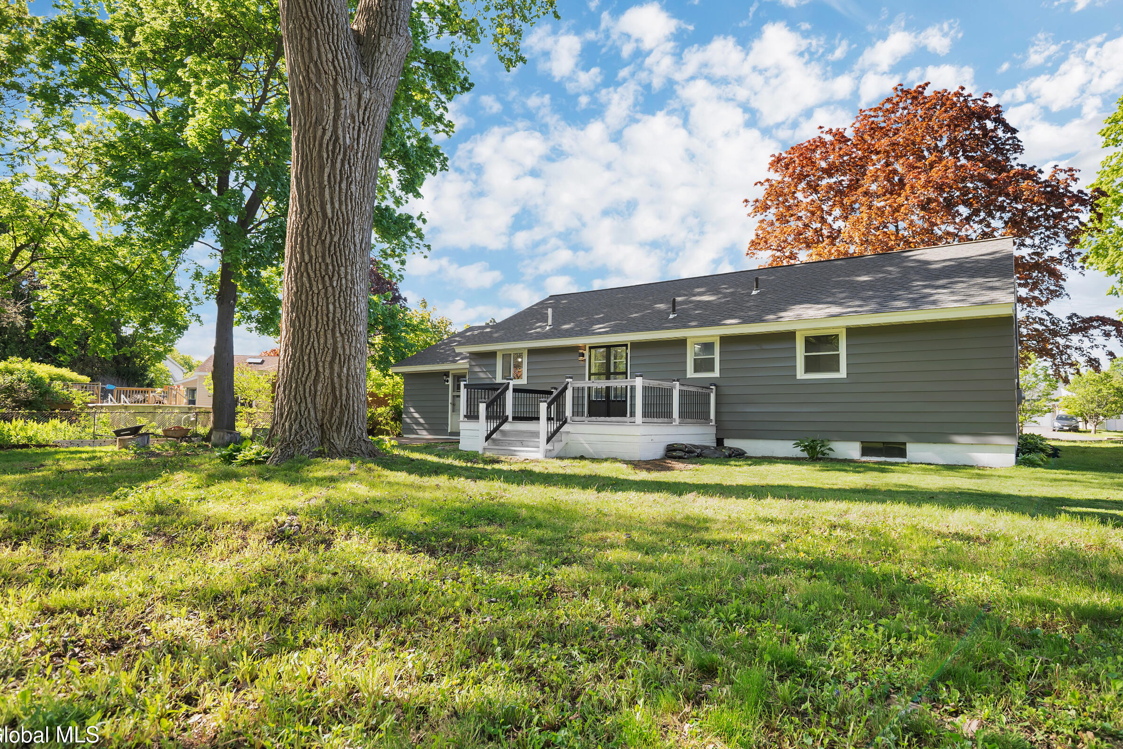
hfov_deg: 81.2
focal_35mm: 21
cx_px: 574
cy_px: 377
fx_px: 655
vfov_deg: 59.5
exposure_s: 1/800
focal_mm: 20
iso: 250
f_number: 4.5
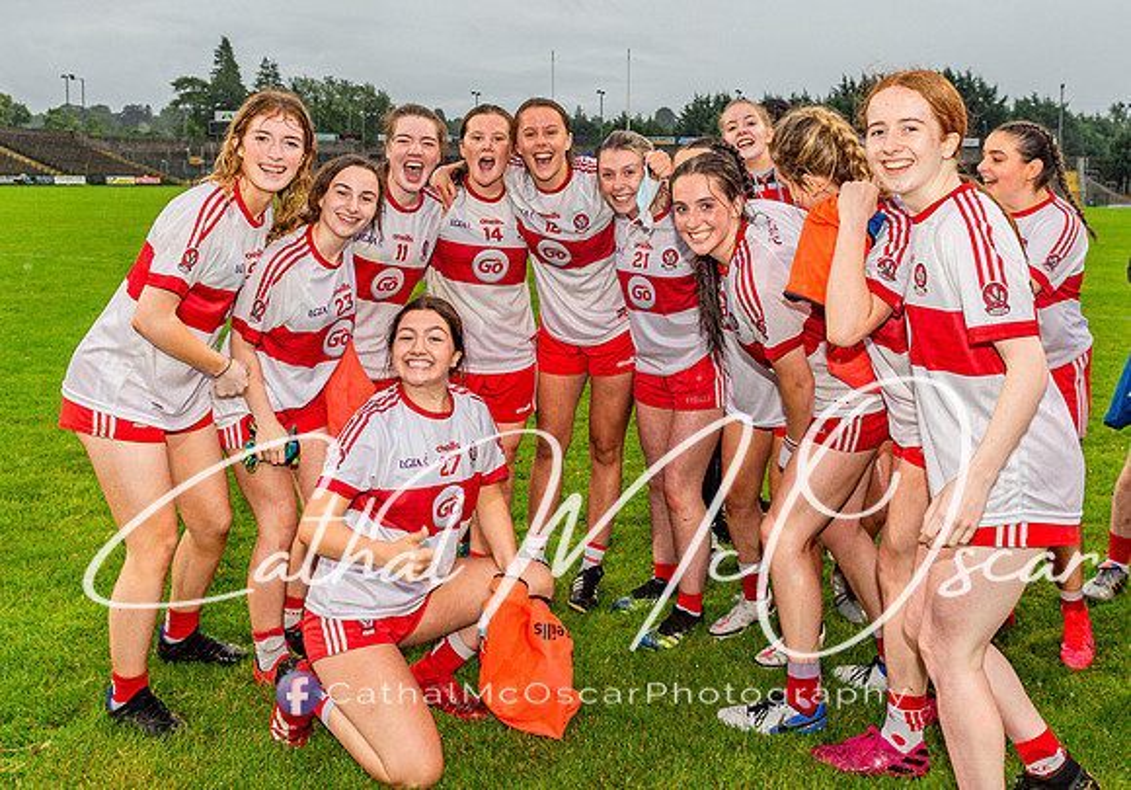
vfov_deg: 41.4
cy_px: 274
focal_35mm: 32
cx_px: 617
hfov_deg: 57.3
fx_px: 1032
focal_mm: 24
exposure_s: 1/200
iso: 1600
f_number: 3.5
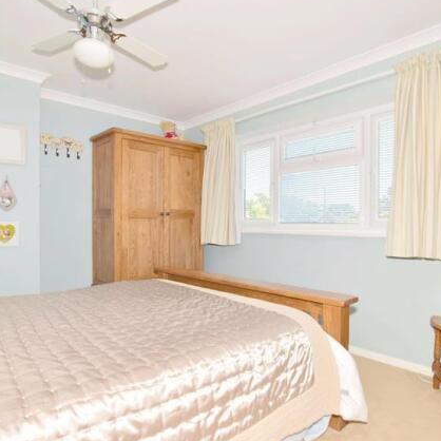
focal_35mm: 20
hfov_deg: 74.8
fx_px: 288
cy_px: 217
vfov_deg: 74.8
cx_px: 210
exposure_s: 1/200
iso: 400
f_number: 9
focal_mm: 10
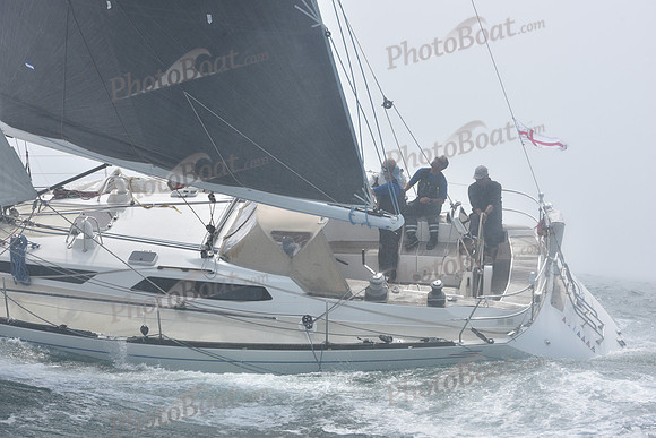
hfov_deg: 28.8
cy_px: 219
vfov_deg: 19.5
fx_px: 1276
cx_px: 328
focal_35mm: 70
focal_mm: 70
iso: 320
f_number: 9
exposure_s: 1/800
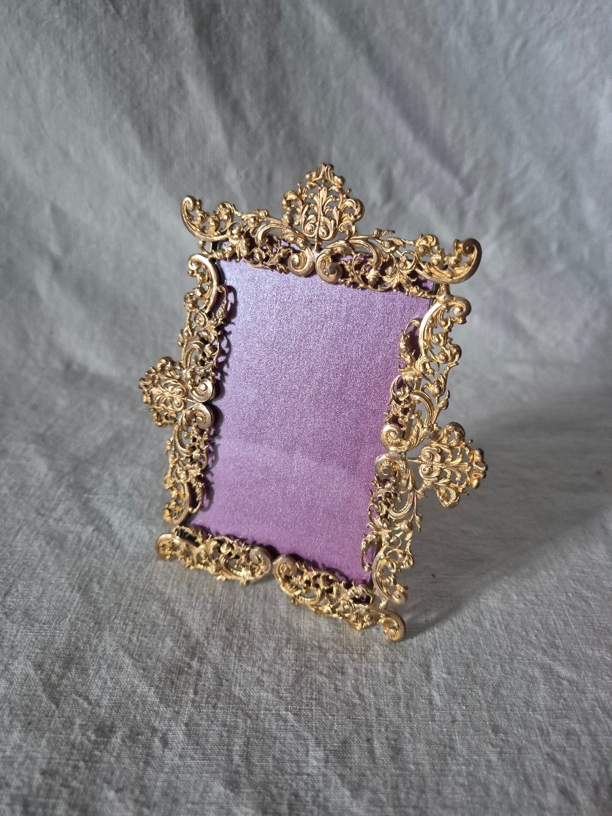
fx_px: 542
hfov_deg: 58.9
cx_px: 306
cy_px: 408
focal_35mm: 23
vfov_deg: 73.9
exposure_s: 1/100
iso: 1000
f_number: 1.8
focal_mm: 5.4
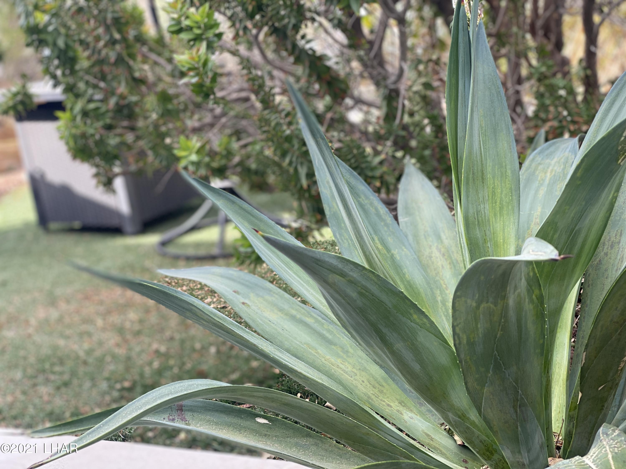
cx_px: 313
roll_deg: +3.7
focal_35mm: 52
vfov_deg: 28.0
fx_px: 940
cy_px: 234
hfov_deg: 36.8
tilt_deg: -11.8
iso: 20
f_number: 2
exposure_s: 1/170
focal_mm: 6
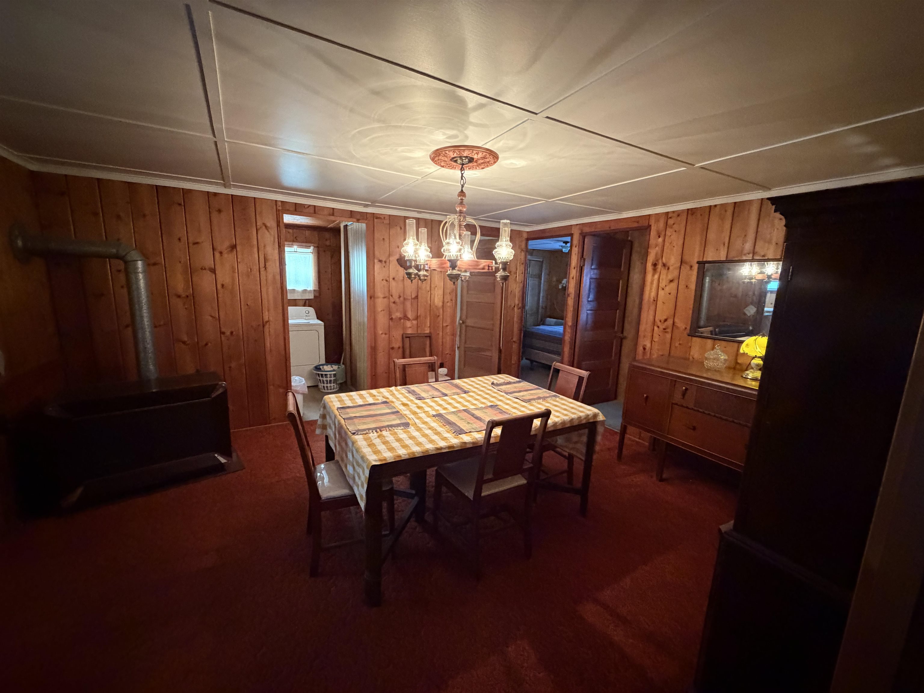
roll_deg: -1.9
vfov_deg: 85.7
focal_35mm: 14
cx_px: 462
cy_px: 346
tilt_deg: -10.3
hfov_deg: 102.1
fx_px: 374
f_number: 2.2
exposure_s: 1/40
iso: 1000
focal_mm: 2.22
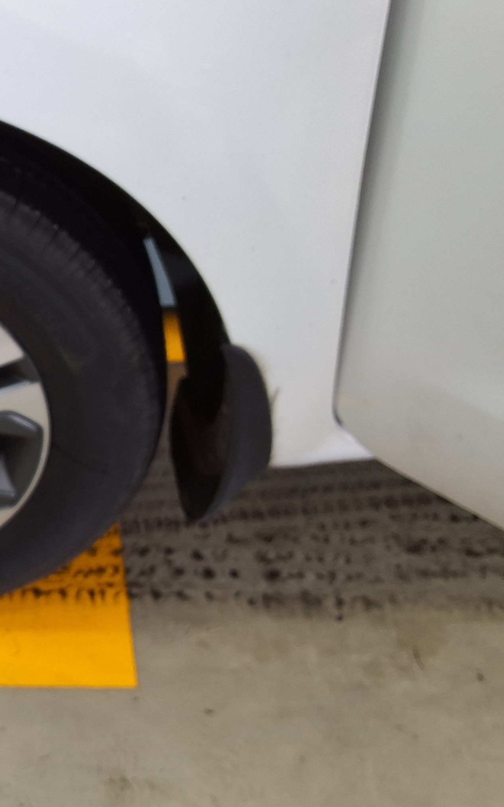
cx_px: -138
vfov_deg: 41.8
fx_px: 1055
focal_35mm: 48
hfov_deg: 23.9
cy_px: 421
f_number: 1.9
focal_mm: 2.91
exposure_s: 1/60
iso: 50
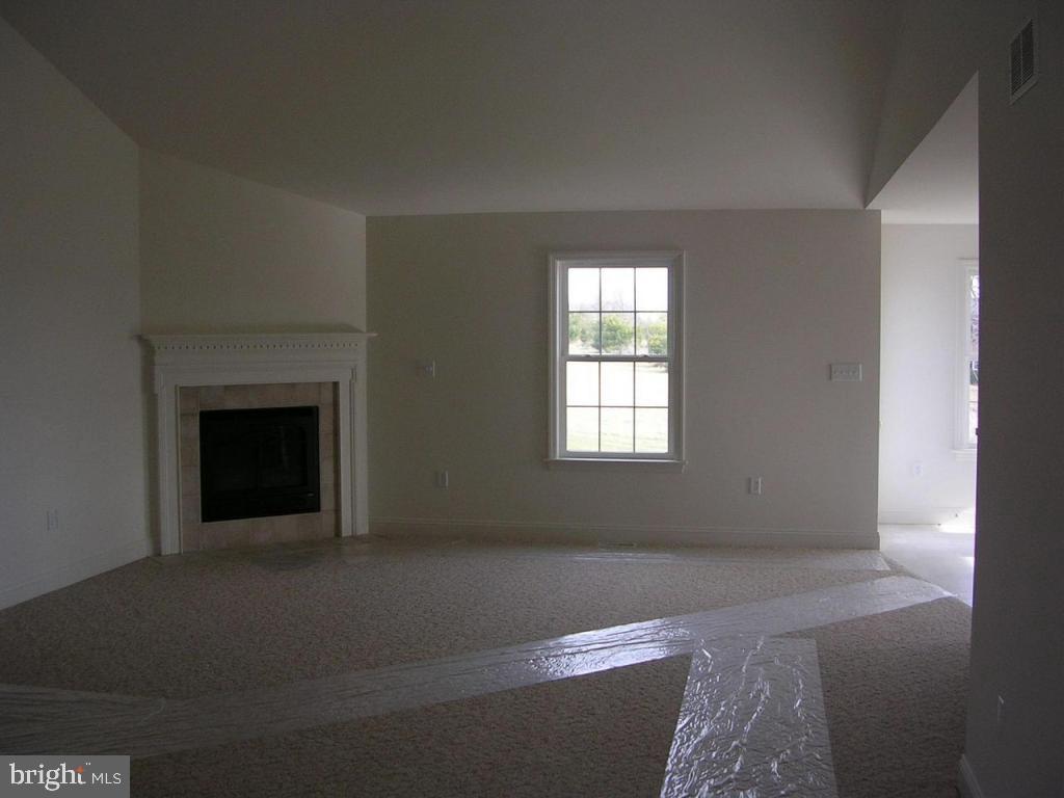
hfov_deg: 49.0
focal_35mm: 38
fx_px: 1168
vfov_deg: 37.7
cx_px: 532
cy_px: 399
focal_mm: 5.8
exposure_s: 1/77.2
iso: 50
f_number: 2.8
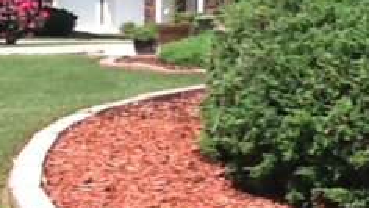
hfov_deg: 16.9
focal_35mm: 122
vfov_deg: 9.9
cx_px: 419
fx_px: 1194
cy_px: 181
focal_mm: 2.03
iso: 40
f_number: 2.4
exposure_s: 1/764
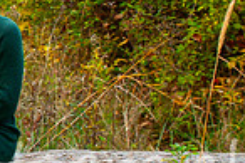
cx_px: -199
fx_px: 938
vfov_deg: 9.9
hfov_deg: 13.3
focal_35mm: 138
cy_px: 57
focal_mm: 30
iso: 500
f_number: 5.6
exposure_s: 1/160
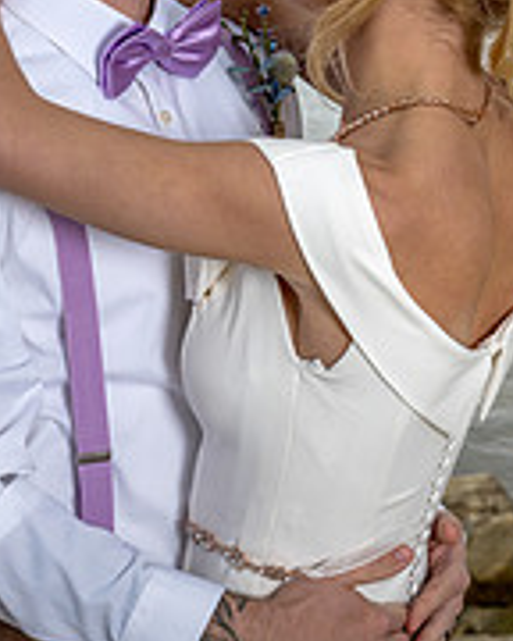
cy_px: 285
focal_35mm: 129
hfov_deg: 12.0
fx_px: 2448
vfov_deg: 14.9
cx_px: 185
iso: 100
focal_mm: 55
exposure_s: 1/250
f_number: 8
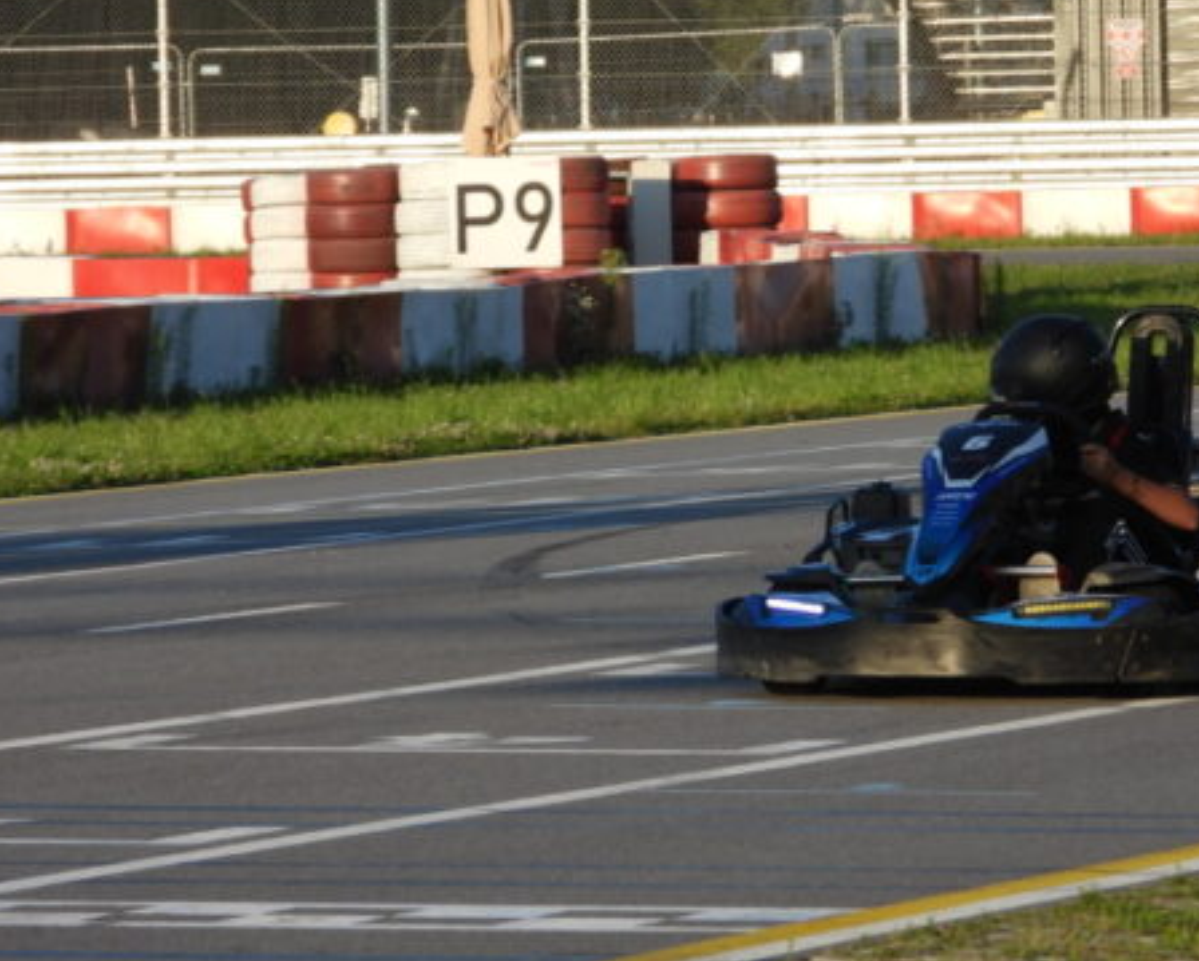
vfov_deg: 3.4
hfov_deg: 4.2
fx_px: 16334
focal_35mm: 460
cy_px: 436
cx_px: 872
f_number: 4.5
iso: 100
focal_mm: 49.5
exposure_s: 1/500
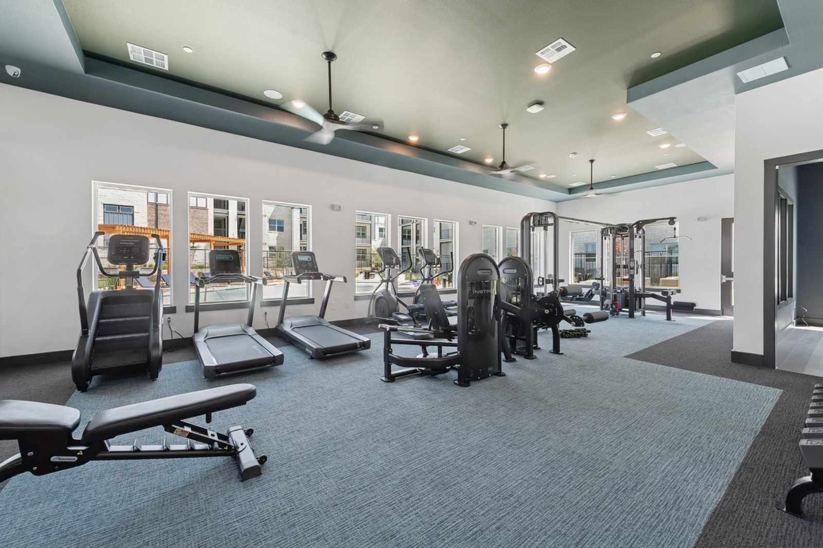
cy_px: 274
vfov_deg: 81.2
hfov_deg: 104.3
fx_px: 320
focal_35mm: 14
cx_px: 412
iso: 200
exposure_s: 1/30
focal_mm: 14
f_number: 8
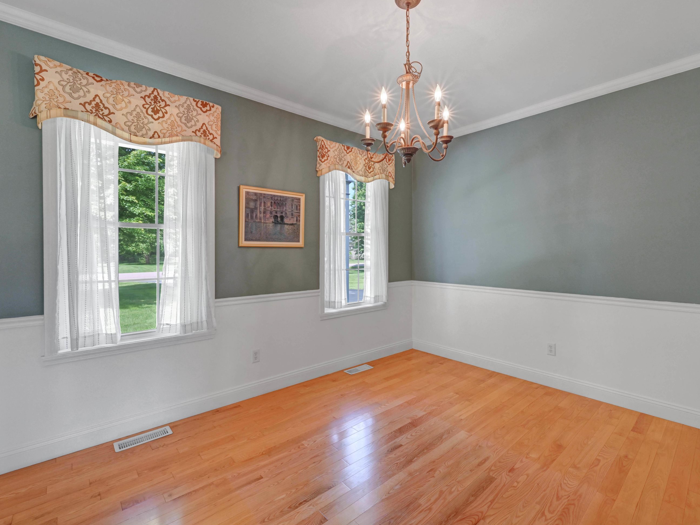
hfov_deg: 94.5
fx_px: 324
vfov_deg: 78.1
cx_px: 351
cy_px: 258
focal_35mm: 16
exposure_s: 1/15
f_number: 14
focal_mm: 14
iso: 1000
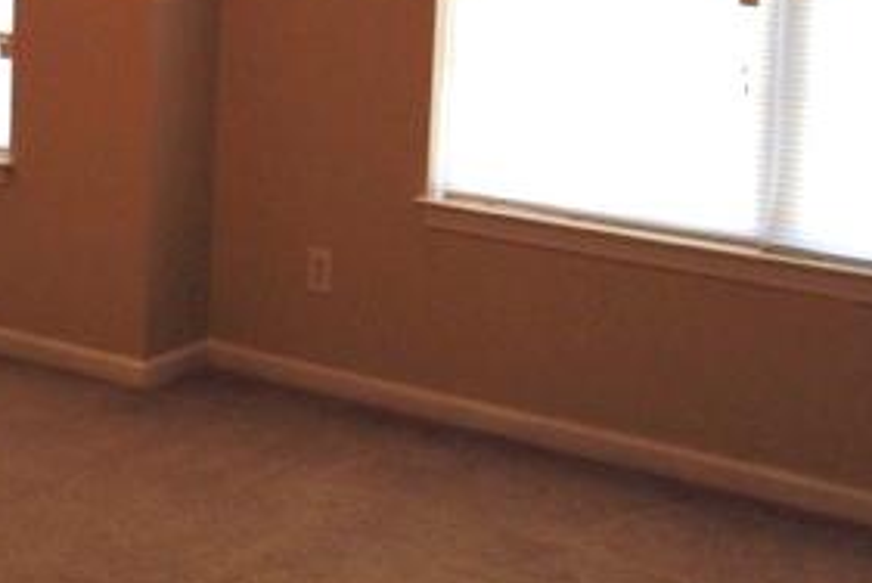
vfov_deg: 18.7
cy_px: 3
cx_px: 258
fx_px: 1722
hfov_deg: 28.2
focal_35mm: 71
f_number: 2.2
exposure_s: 1/173
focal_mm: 4.12
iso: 50
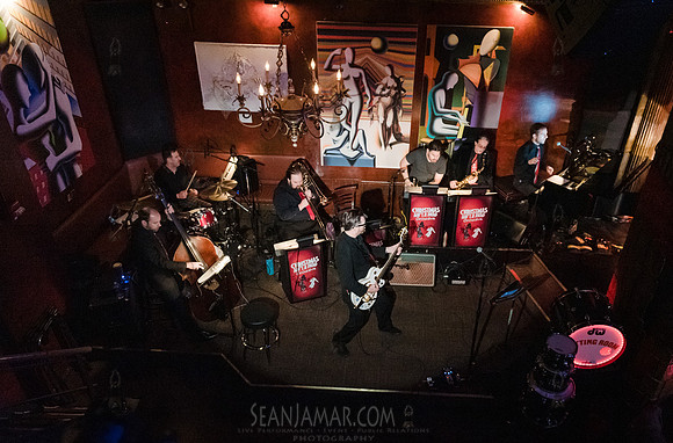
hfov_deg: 66.5
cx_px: 375
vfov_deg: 46.8
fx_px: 511
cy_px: 250
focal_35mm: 27
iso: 5000
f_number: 2.8
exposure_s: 1/160
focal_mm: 24
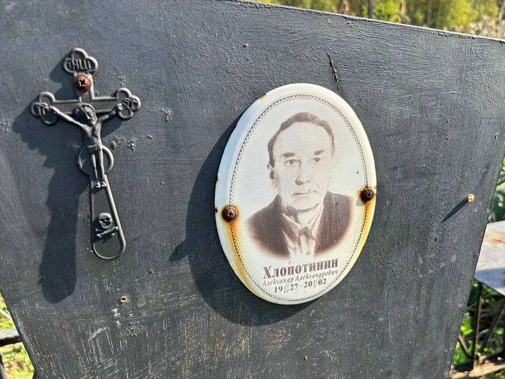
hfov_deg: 61.5
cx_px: 279
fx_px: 423
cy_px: 195
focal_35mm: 29
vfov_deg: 48.2
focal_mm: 5.7
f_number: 1.5
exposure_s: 1/1159
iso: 50
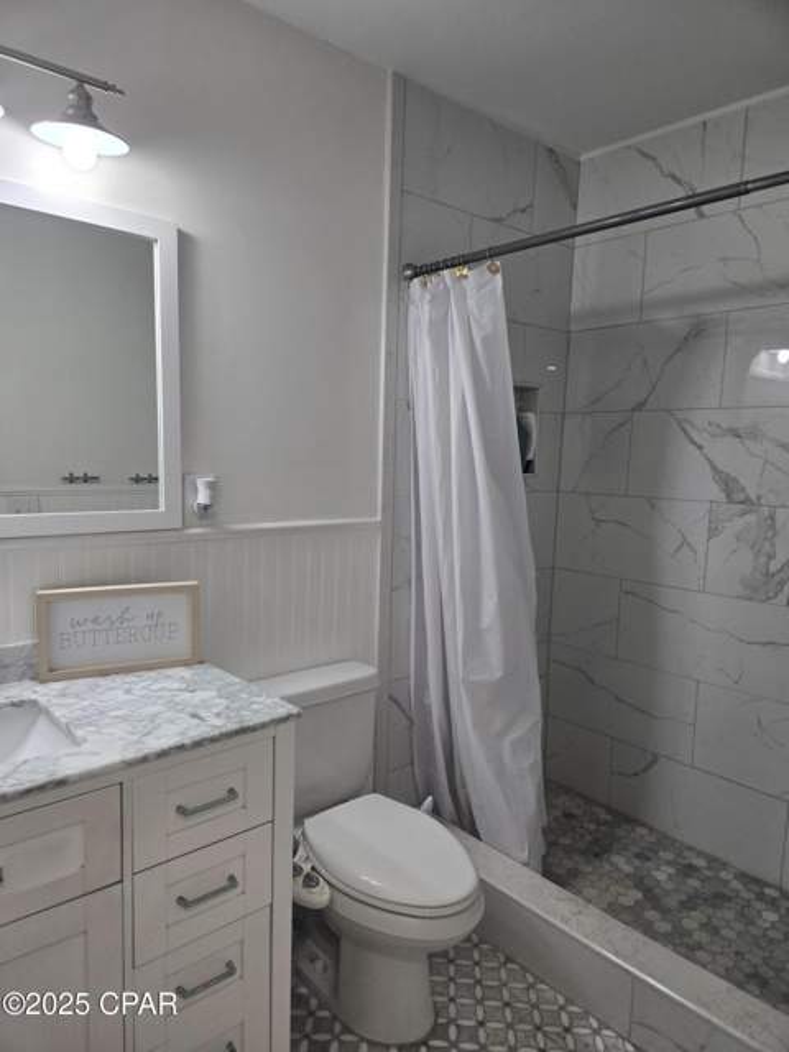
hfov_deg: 58.9
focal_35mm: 23
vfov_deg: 73.9
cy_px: 526
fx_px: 699
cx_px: 394
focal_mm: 5.4
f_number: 1.8
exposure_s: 1/120
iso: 64
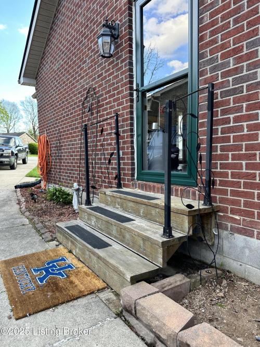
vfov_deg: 71.6
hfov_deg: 56.8
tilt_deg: -4.0
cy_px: 174
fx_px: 240
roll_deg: +1.1
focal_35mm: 24
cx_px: 130
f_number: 1.78
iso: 64
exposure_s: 1/230
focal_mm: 6.86
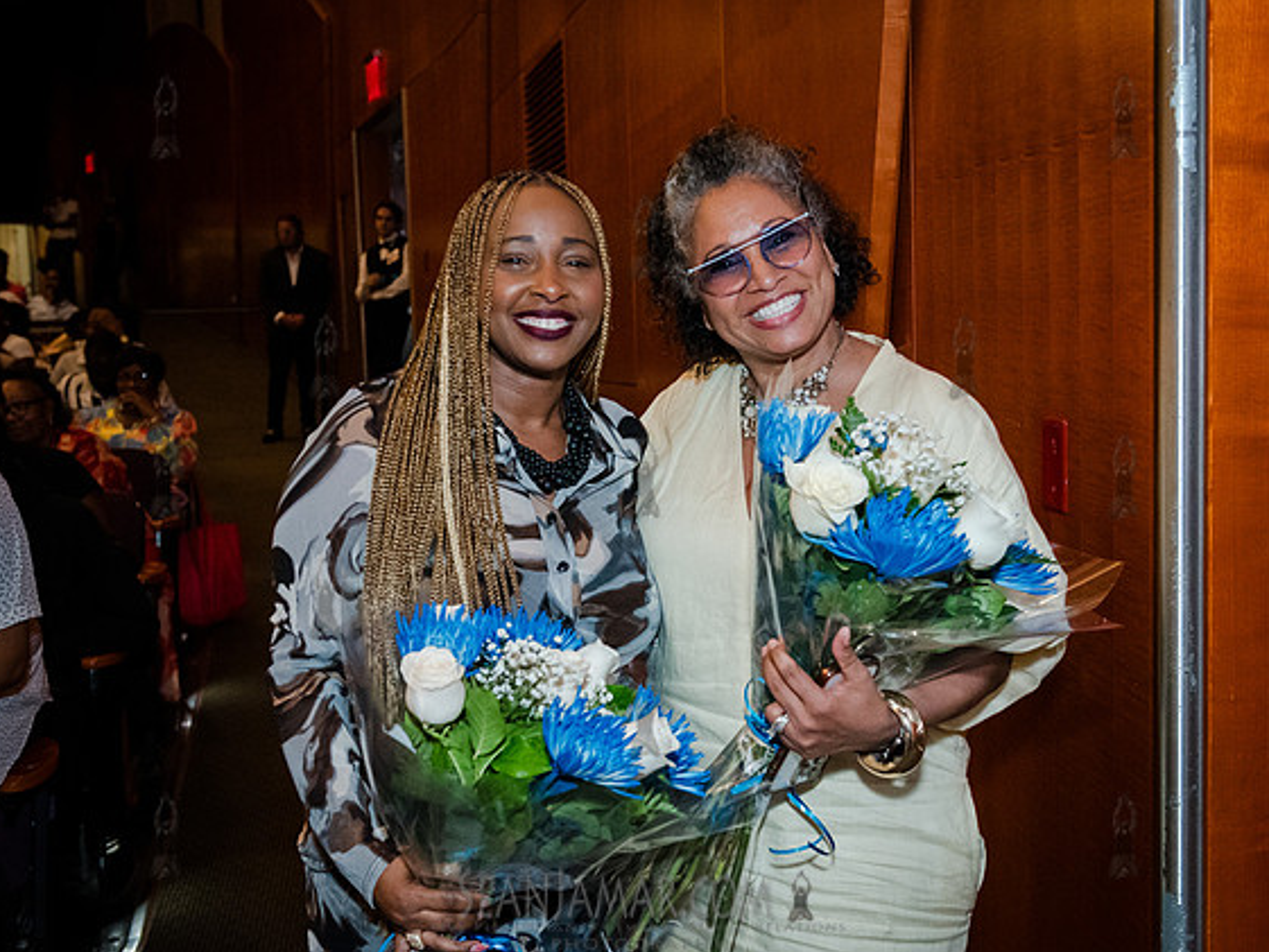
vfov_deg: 34.4
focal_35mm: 42
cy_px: 498
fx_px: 1540
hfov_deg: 44.8
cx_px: 661
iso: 5000
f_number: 4
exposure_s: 1/200
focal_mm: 36
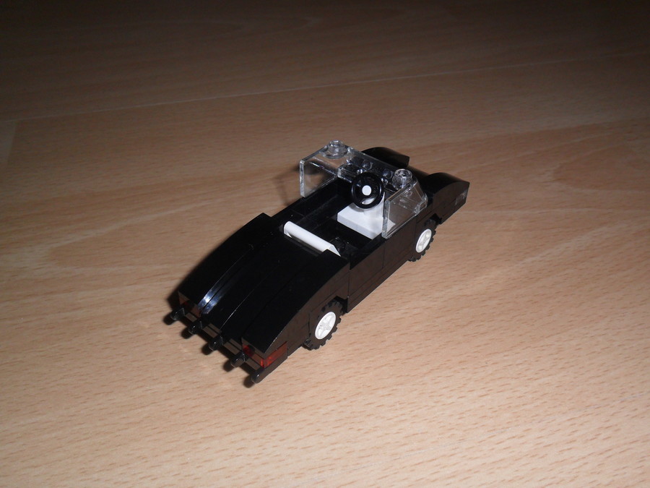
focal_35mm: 32
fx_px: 601
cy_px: 244
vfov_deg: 44.2
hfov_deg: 56.8
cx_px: 325
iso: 100
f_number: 9.4
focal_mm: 5.7
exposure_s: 1/45
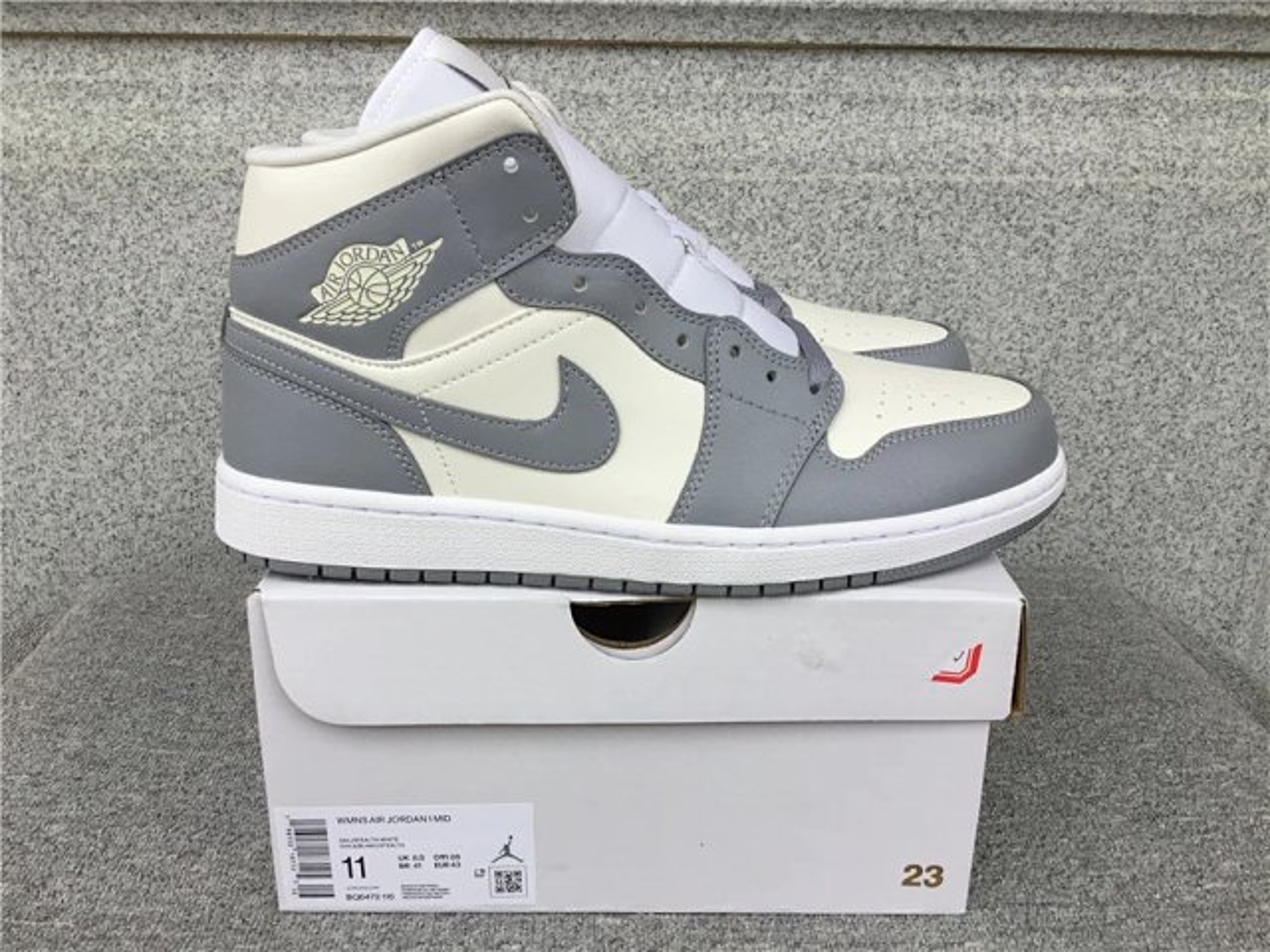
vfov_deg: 45.4
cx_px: 635
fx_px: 1137
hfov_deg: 58.4
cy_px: 476
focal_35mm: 31
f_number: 2.4
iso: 25
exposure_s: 1/170
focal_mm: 3.3
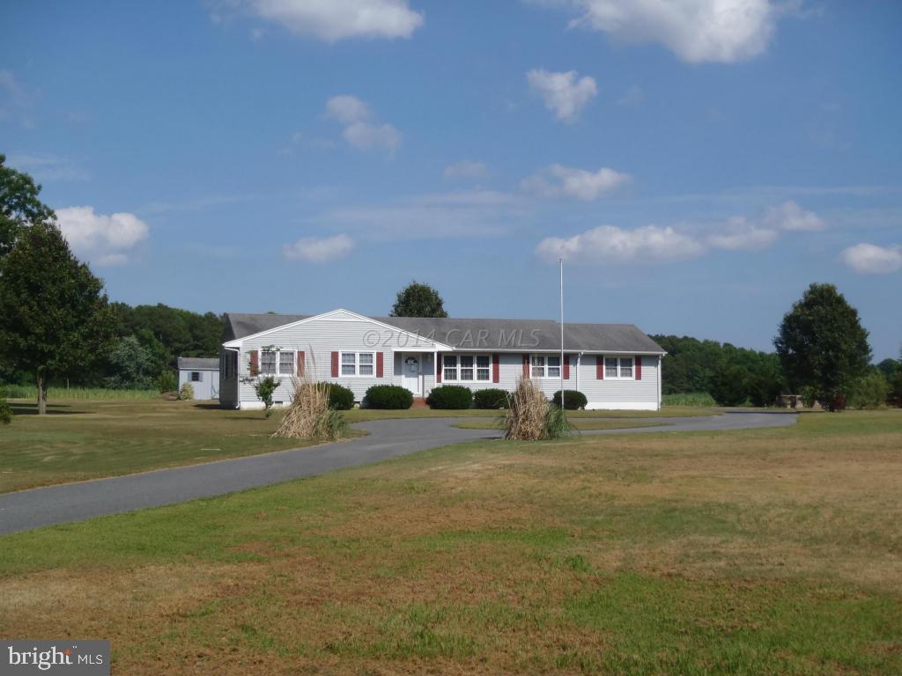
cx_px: 451
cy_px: 338
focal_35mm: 46
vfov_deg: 31.5
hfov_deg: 41.2
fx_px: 1199
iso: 80
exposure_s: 1/100
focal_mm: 8.25
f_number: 13
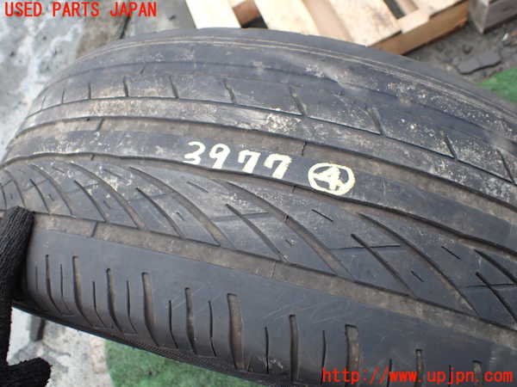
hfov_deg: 60.0
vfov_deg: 46.8
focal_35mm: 30
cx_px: 258
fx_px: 448
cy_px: 194
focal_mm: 5.4
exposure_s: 1/125
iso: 125
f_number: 2.3
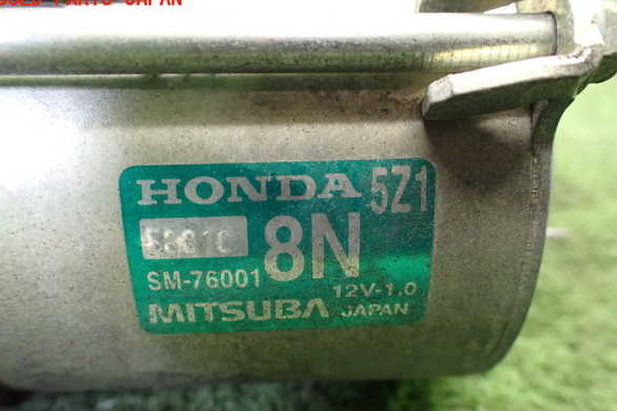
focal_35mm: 32
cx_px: 307
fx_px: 548
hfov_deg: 58.7
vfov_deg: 41.1
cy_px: 222
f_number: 2.3
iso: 800
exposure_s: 1/30
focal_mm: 5.4
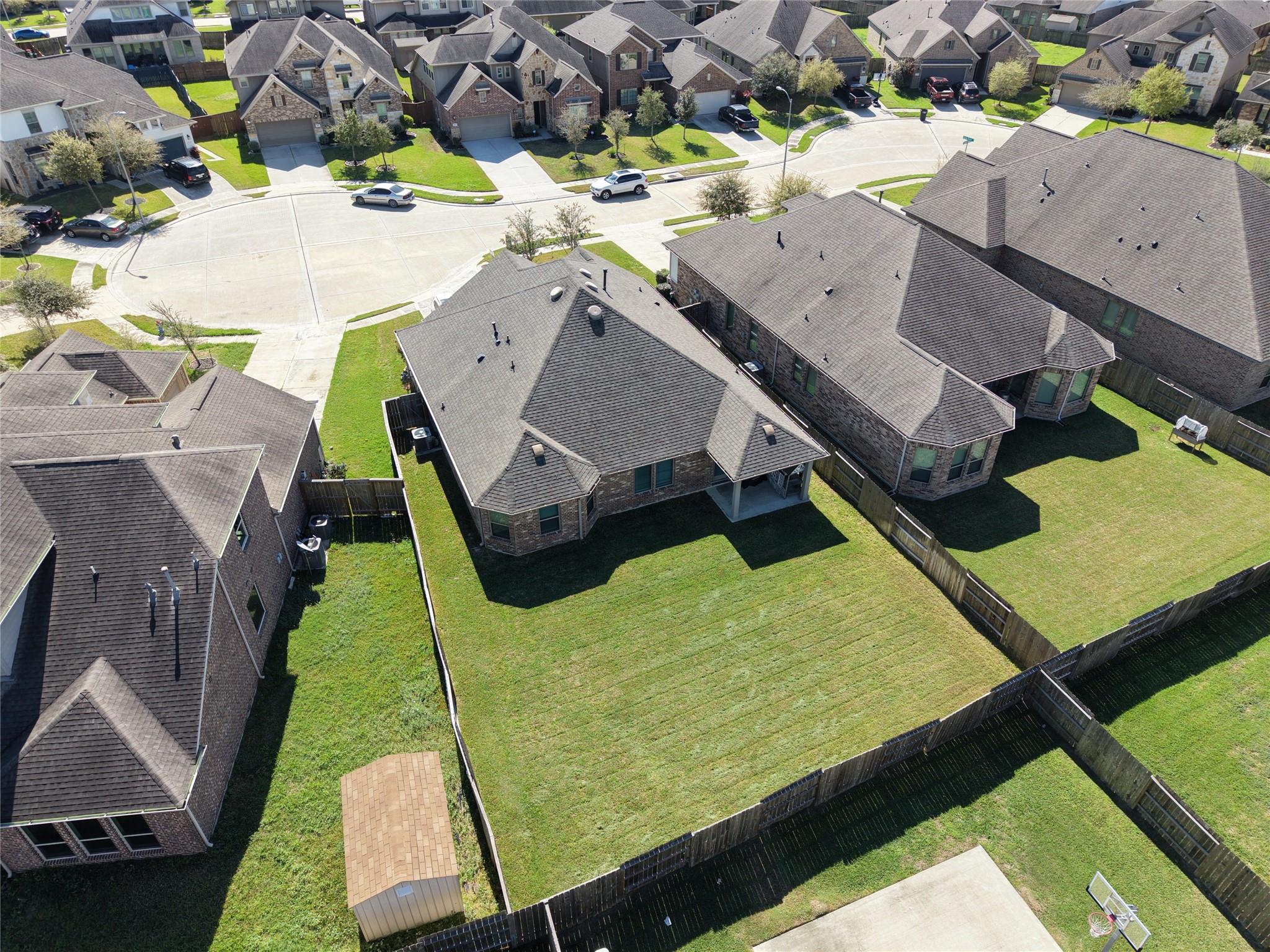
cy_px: 476
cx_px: 635
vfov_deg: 56.8
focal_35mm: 24
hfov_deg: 71.6
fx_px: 881
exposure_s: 1/1250
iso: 100
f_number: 1.8
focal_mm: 8.67
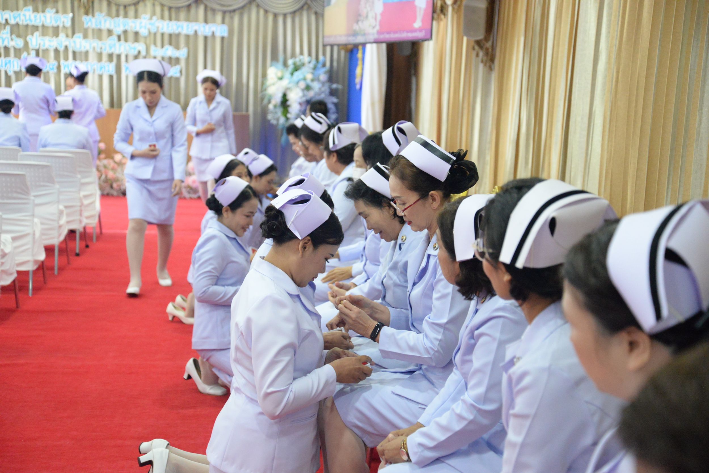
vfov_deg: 21.9
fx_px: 1221
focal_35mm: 62
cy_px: 236
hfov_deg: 32.4
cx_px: 354
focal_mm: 62
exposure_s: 1/160
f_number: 4.5
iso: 6400
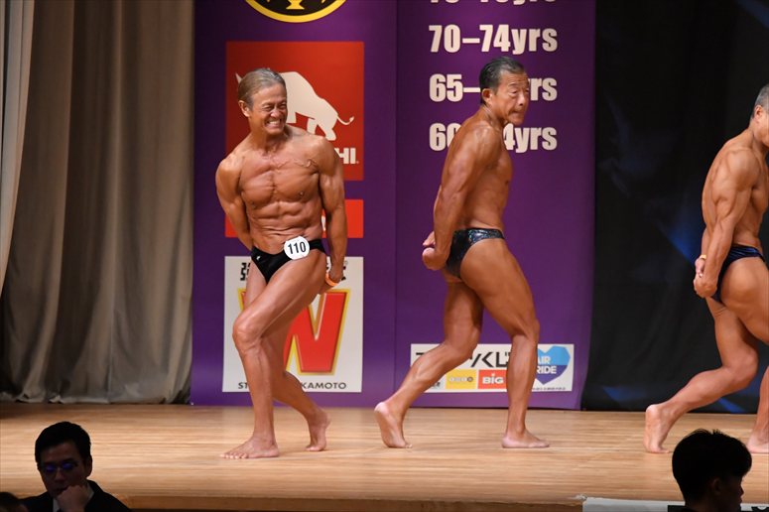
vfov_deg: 5.1
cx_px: 384
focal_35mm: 270
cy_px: 256
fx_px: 5765
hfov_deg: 7.6
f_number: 5.6
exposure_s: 1/400
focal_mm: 180
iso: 5000
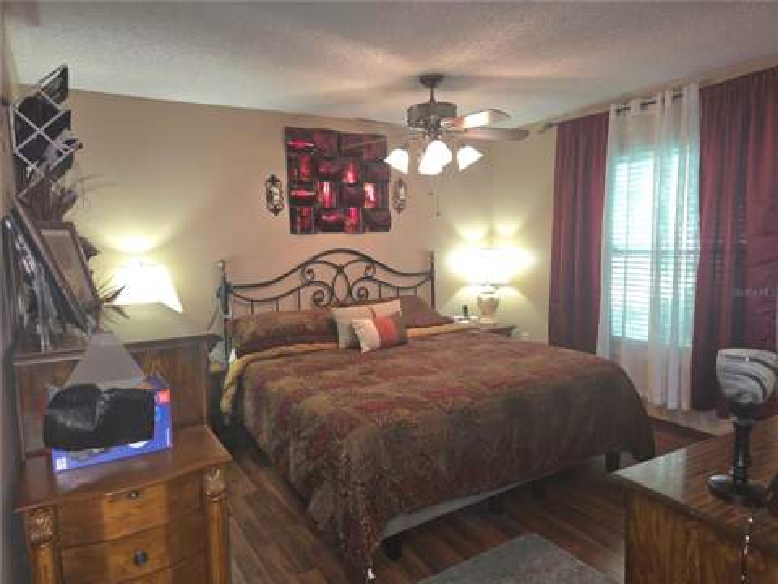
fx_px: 517
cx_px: 389
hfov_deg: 73.9
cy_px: 292
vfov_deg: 58.9
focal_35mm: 23
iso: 125
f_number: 1.7
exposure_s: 1/24
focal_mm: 6.3
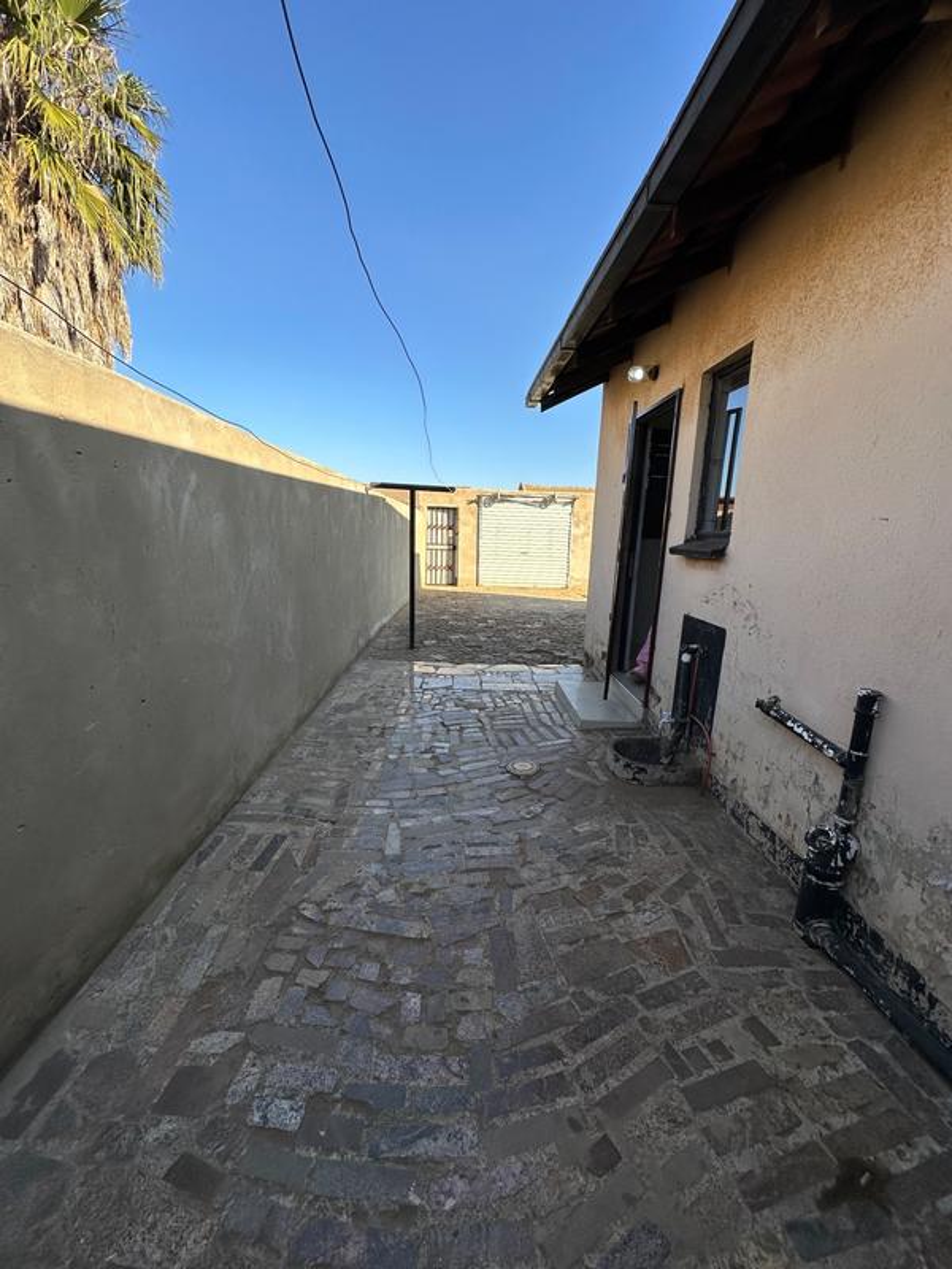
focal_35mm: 14
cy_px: 634
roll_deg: -3.2
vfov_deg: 102.1
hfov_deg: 85.7
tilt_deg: -10.5
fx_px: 513
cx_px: 476
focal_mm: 2.22
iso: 40
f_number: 2.2
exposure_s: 1/932
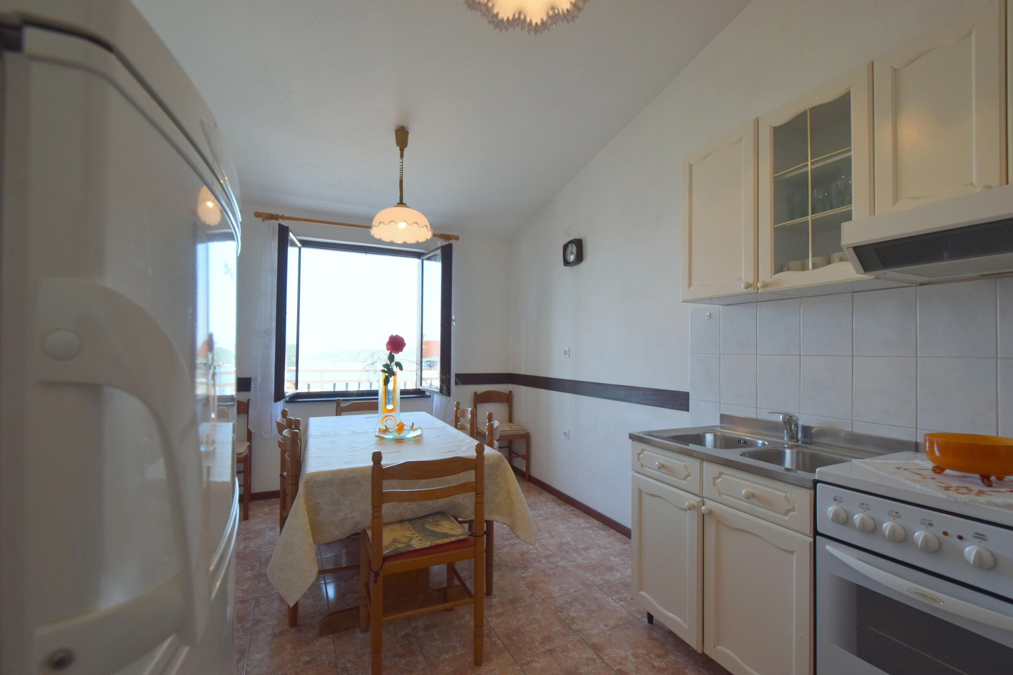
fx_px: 422
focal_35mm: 15
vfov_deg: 77.3
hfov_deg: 100.4
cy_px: 338
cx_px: 506
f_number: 6.3
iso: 400
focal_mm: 10
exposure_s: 1/160
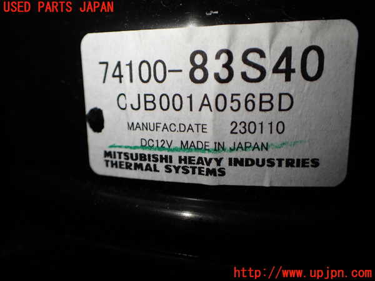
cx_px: 188
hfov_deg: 60.0
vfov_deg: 46.8
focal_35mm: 30
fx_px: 325
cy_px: 140
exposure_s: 1/160
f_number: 2.3
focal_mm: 5.4
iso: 100
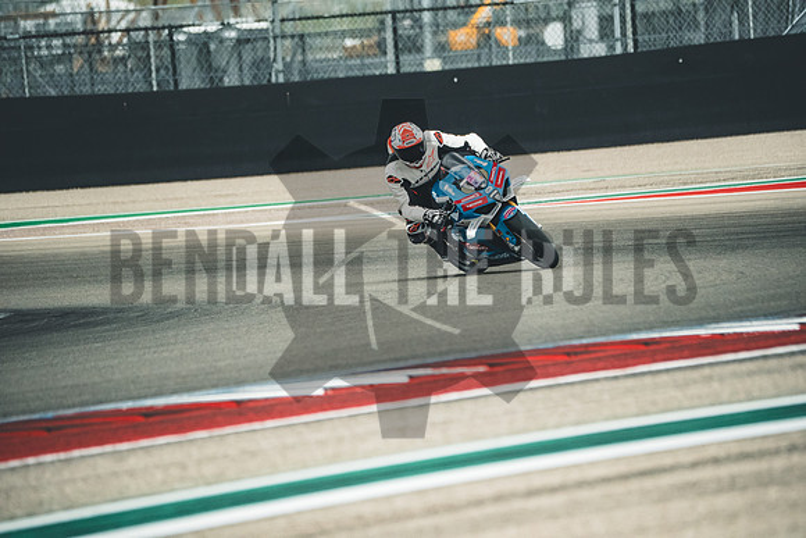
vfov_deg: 3.0
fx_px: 10122
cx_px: 403
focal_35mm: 452
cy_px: 269
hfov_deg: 4.6
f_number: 5.2
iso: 2500
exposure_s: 1/2000
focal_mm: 301.1
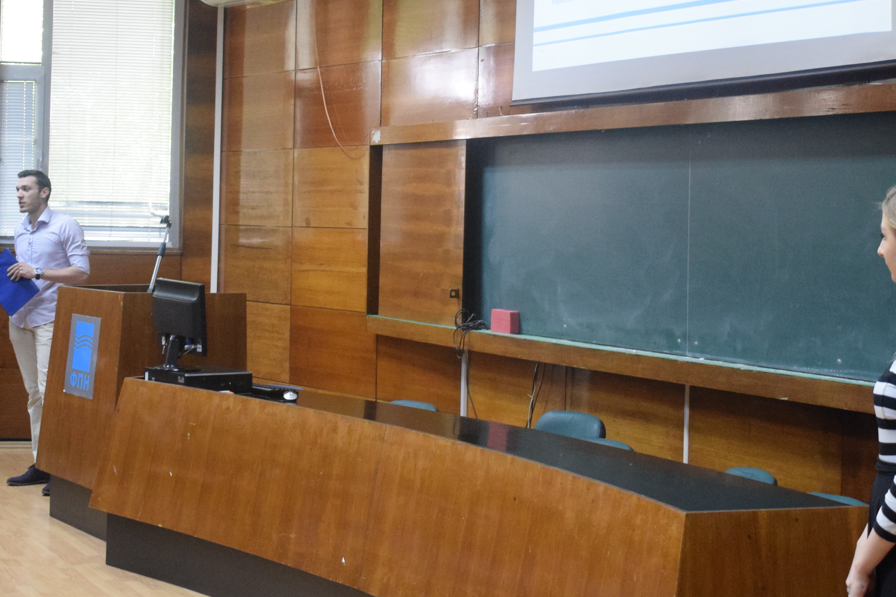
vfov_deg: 20.3
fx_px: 1663
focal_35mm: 67
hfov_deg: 30.1
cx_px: 546
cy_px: 192
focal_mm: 27
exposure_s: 1/60
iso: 2500
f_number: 4
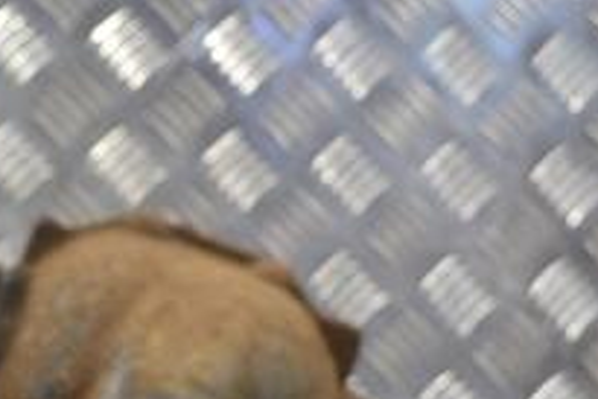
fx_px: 1895
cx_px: 134
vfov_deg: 11.8
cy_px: 486
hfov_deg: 17.8
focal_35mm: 114
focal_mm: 26
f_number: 5
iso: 400
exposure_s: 1/100
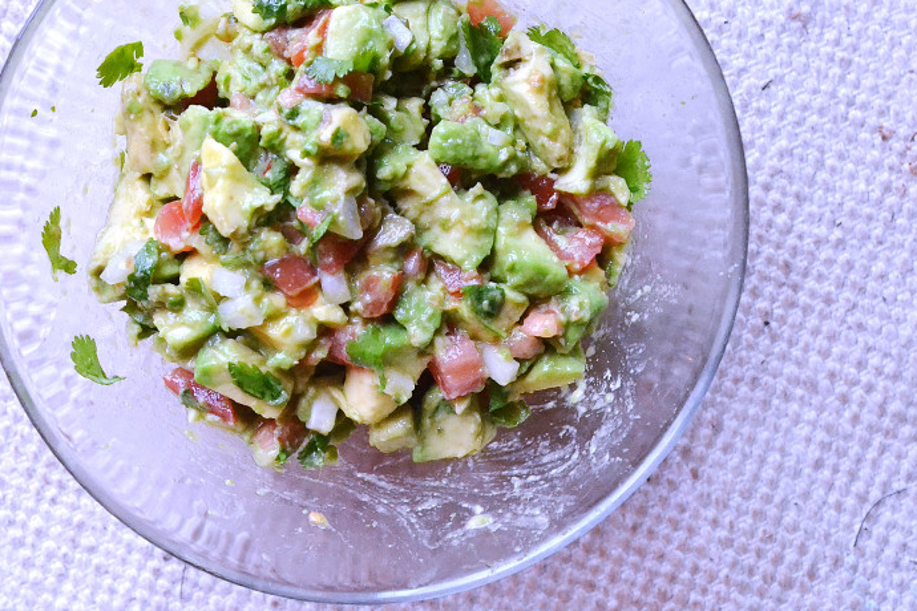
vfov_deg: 15.3
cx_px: 444
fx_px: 2267
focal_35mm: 89
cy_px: 236
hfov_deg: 22.9
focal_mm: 40
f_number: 7.1
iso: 3200
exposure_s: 1/200
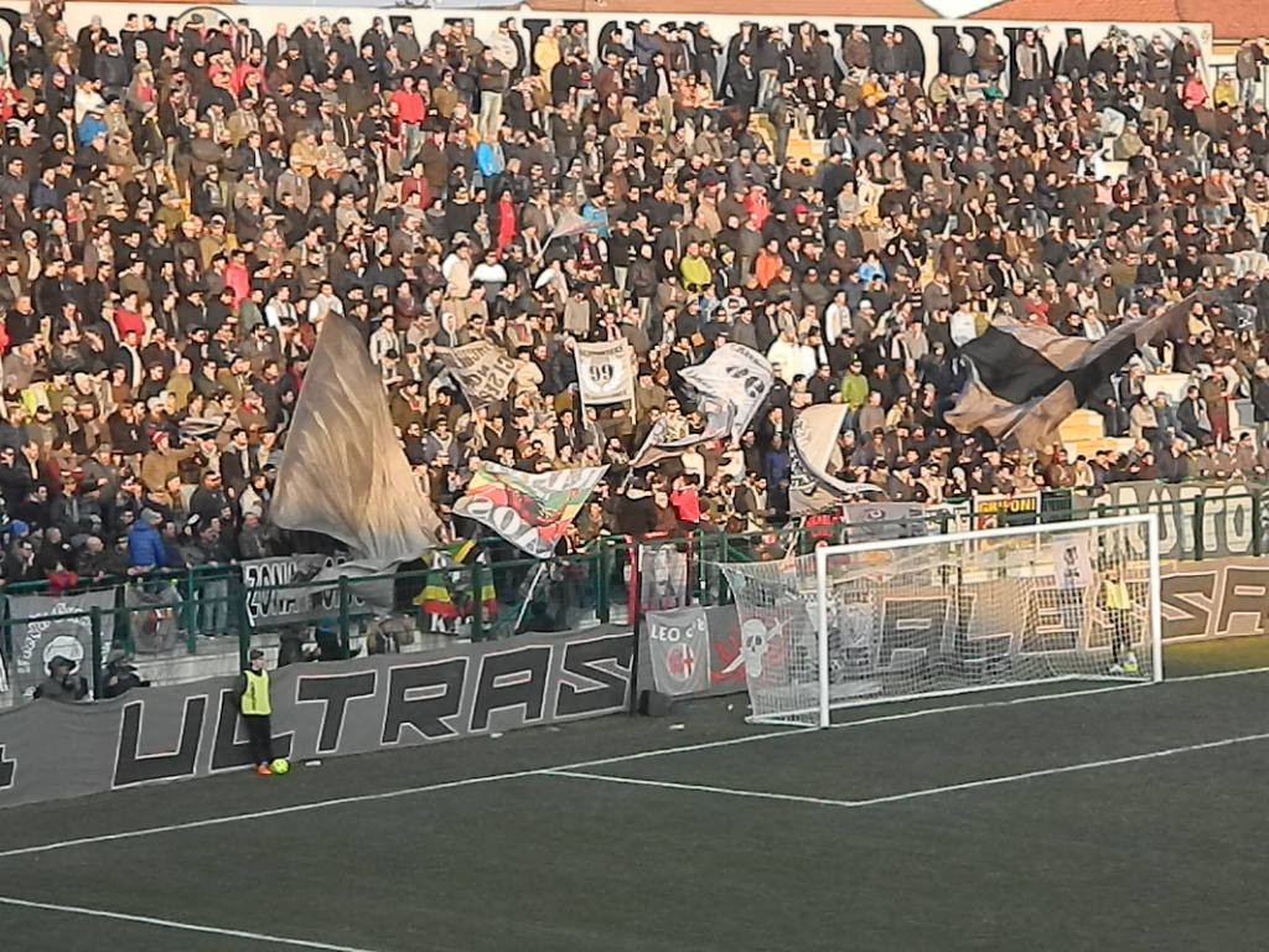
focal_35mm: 129
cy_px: 476
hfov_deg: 15.3
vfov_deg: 11.5
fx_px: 4729
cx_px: 634
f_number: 4.7
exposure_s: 1/400
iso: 400
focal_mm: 23.2
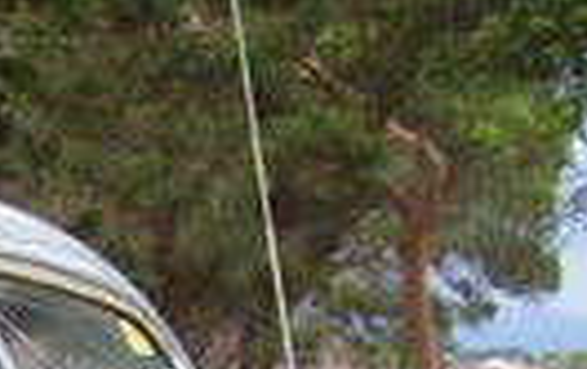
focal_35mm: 218
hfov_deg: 9.5
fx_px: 3493
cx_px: -40
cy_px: 1071
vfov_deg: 5.7
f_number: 2.7
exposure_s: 1/401
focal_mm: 5.6
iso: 80
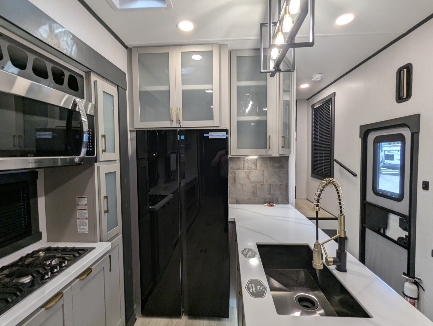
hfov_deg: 94.4
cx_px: 216
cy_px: 163
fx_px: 200
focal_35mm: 16
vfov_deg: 78.2
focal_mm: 2.35
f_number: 2.2
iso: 124
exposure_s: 1/65.5
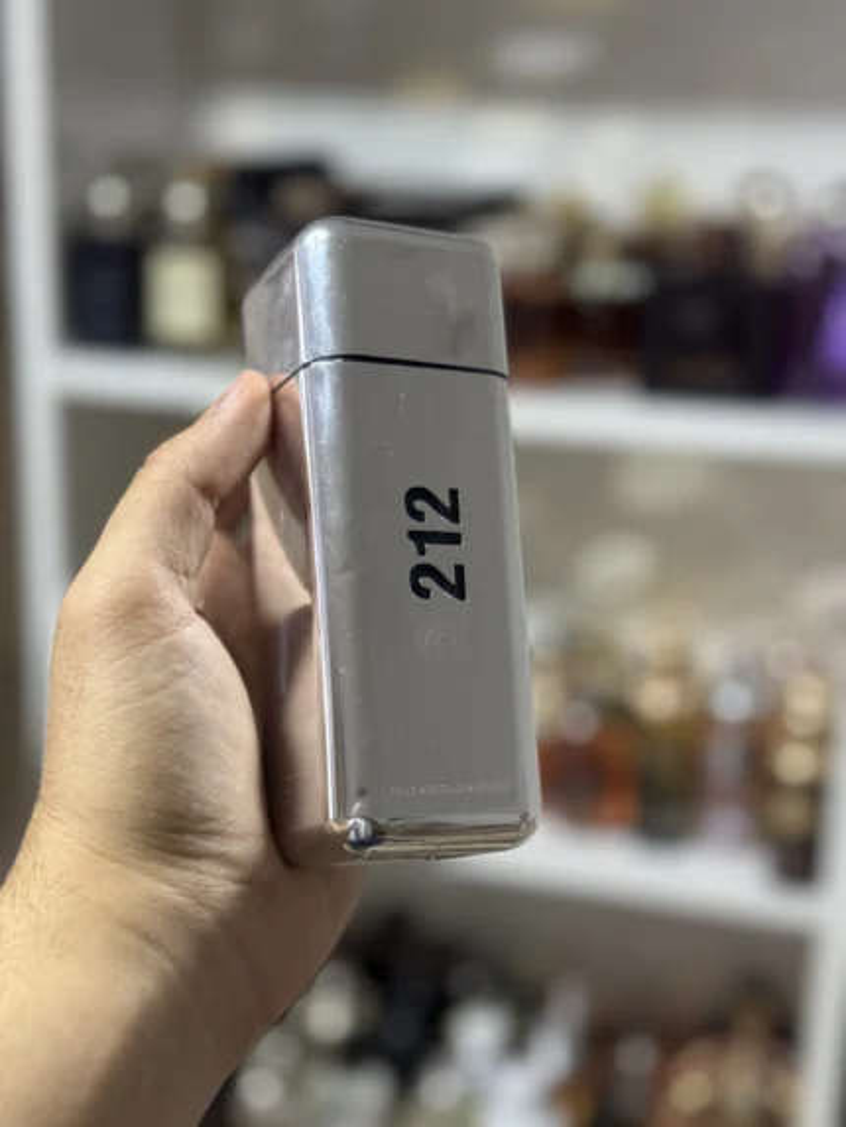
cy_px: 564
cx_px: 423
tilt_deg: -15.5
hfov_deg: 30.3
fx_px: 1564
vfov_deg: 39.6
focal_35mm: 48
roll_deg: -2.4
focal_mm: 6.76
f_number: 1.78
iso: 160
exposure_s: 1/50
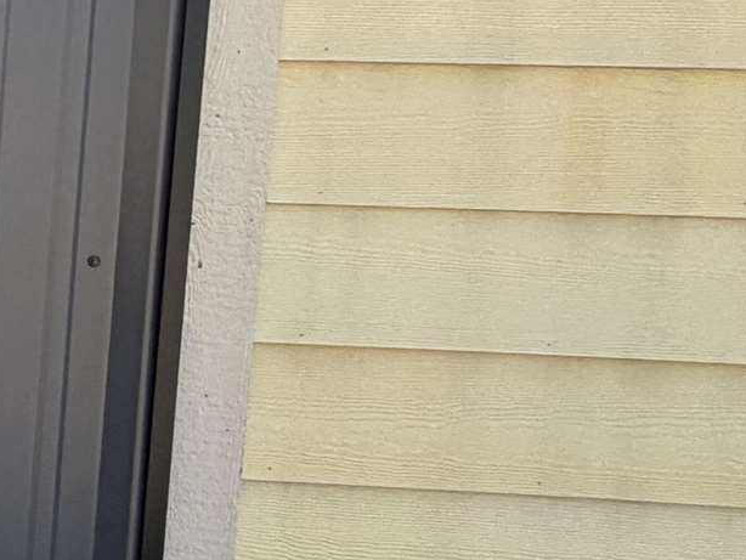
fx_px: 1509
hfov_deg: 16.1
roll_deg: -0.6
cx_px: -959
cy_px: 77
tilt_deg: -5.3
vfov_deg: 20.7
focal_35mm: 70
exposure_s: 1/559
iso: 40
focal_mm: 2.22
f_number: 2.2
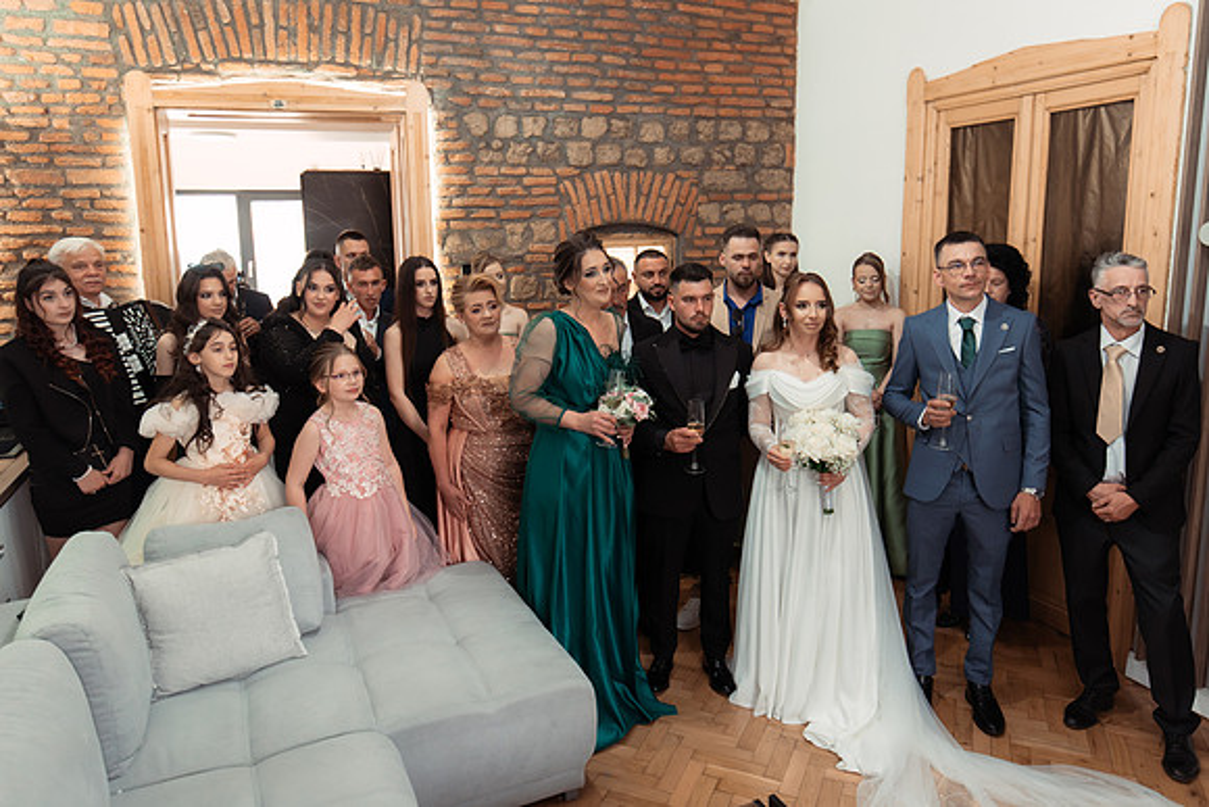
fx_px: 833
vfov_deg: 51.6
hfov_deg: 71.9
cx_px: 607
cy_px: 390
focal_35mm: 25
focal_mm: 24
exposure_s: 1/200
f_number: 2.8
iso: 2500
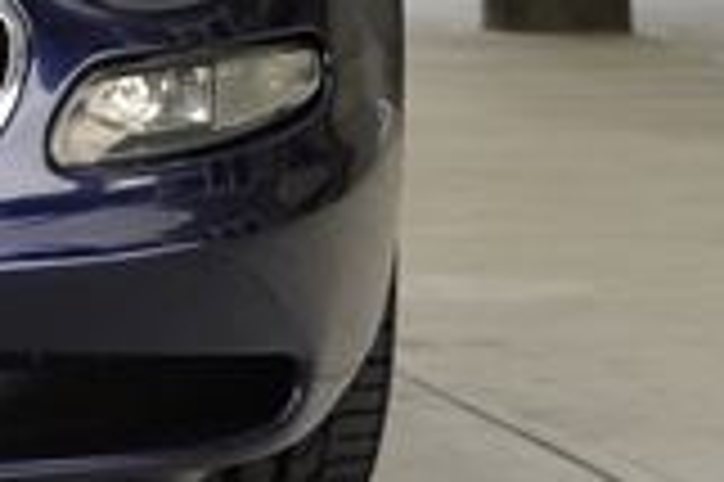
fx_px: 3717
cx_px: -670
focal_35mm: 185
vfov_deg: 7.1
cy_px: -554
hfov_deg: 10.3
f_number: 6.3
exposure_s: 1/200
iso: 400
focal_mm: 31
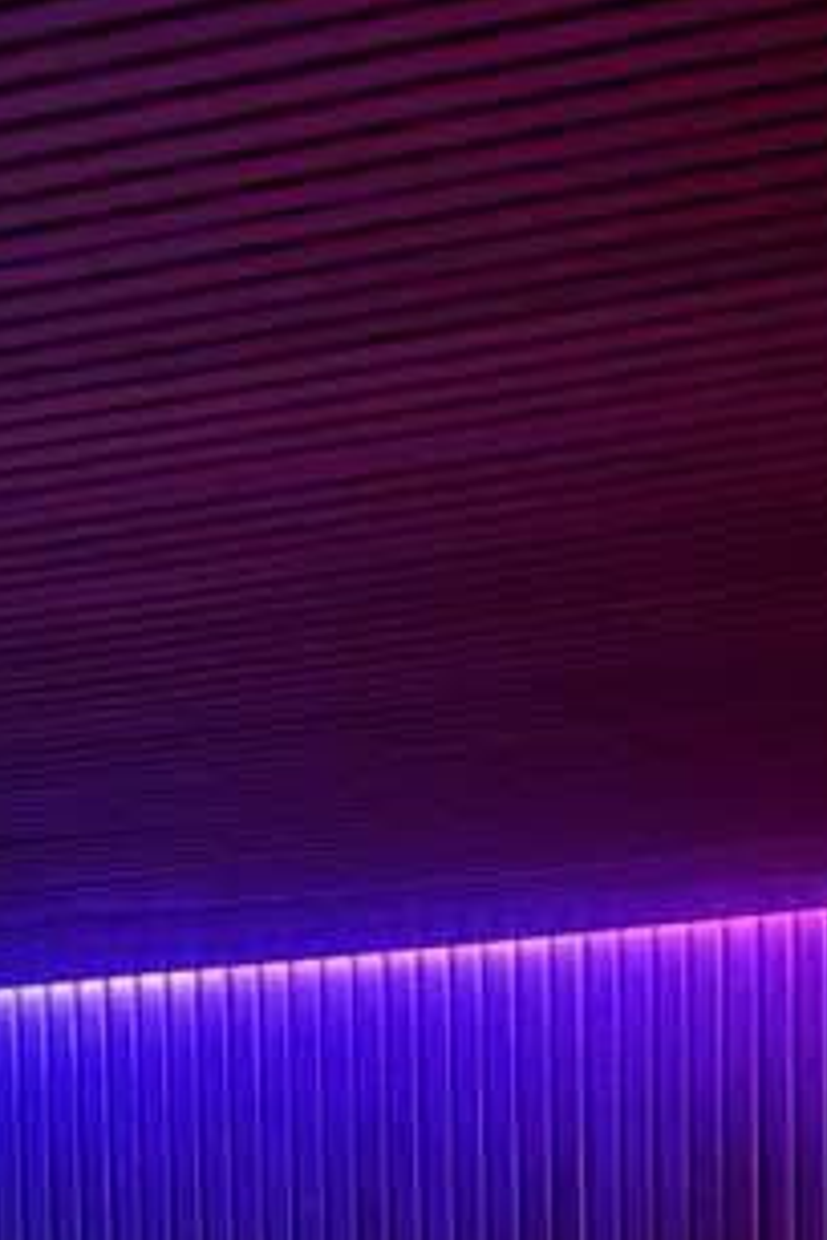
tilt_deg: -3.4
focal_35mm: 98
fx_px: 3377
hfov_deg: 13.8
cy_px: 1714
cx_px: 77
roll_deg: +1.6
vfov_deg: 18.9
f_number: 1.78
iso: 3200
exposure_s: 1/2
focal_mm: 6.76
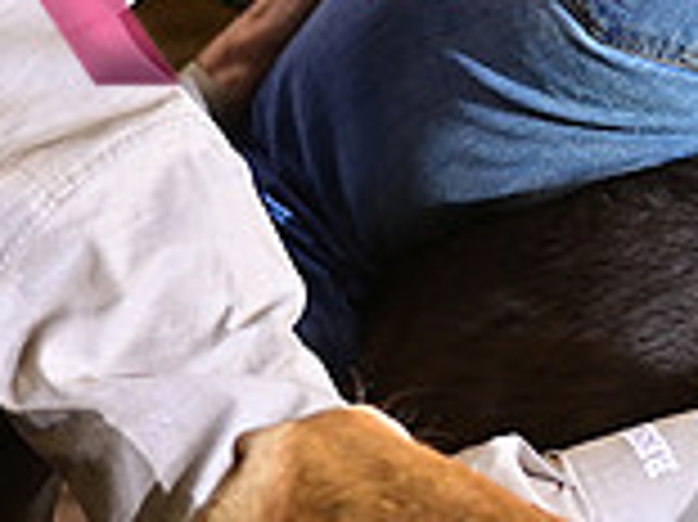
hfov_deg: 7.8
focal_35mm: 252
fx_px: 5077
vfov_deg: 5.8
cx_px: 612
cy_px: -227
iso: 1600
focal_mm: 70
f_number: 3.2
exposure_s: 1/250
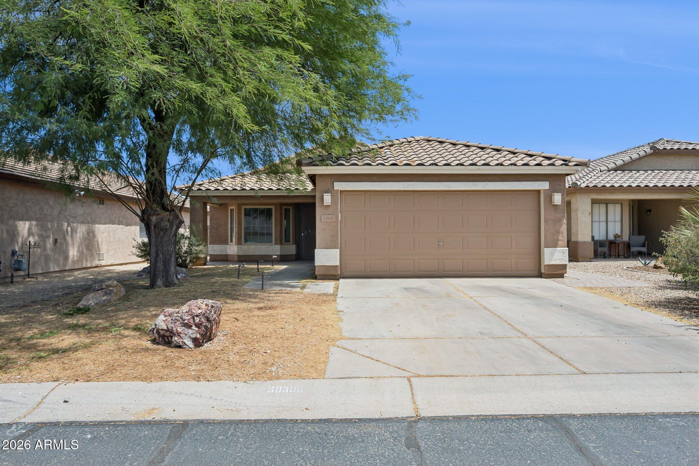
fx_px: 408
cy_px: 233
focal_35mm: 21
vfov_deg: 59.5
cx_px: 350
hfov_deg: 81.2
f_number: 8
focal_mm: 21
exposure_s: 1/800
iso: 320
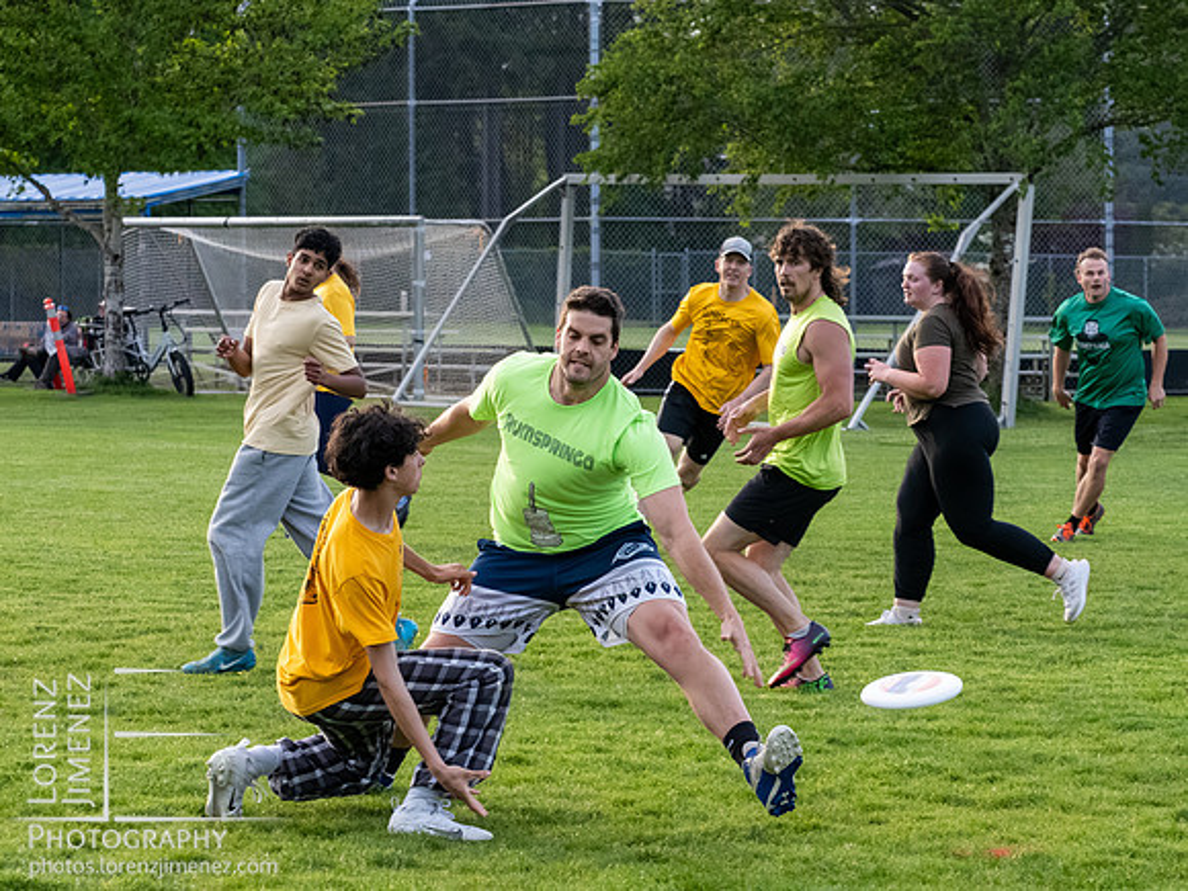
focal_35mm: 161
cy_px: 380
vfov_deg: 9.2
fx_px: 5510
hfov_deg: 12.3
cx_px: 507
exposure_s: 1/1000
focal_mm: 70
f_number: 5.6
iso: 2500
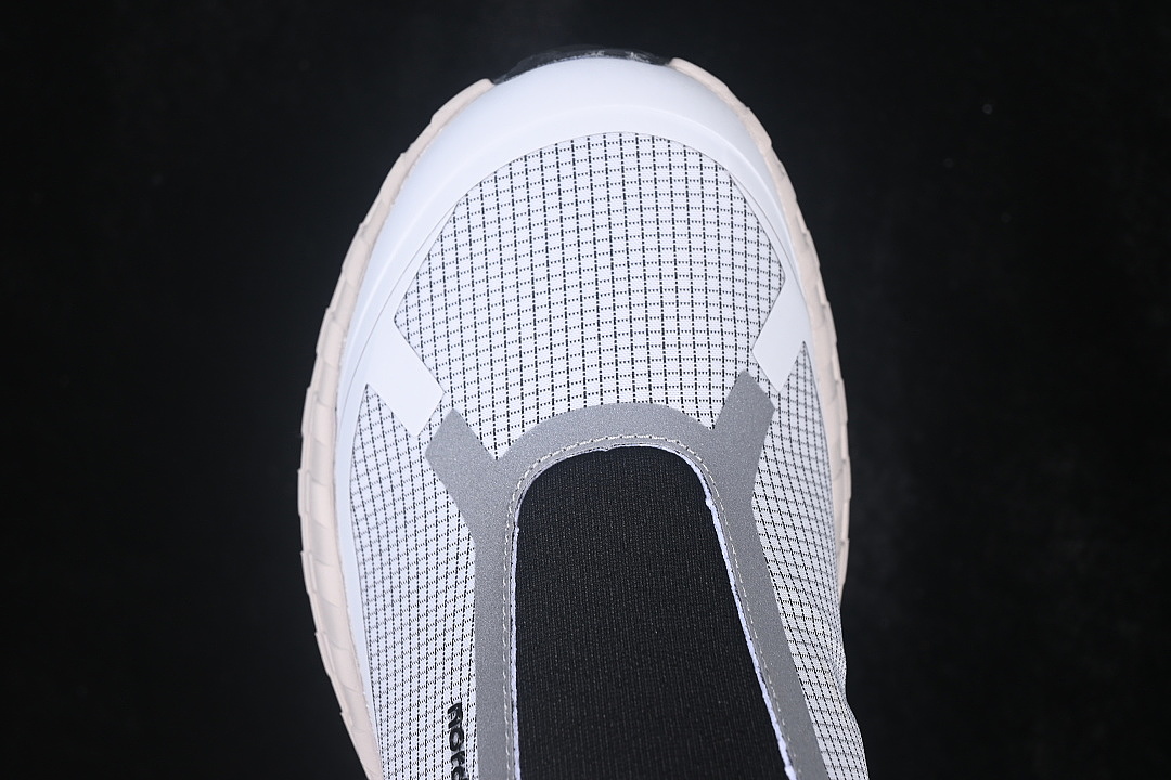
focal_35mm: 75
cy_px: 390
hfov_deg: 27.0
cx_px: 586
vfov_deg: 18.2
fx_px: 2439
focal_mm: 50
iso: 160
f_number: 7.1
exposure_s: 1/80
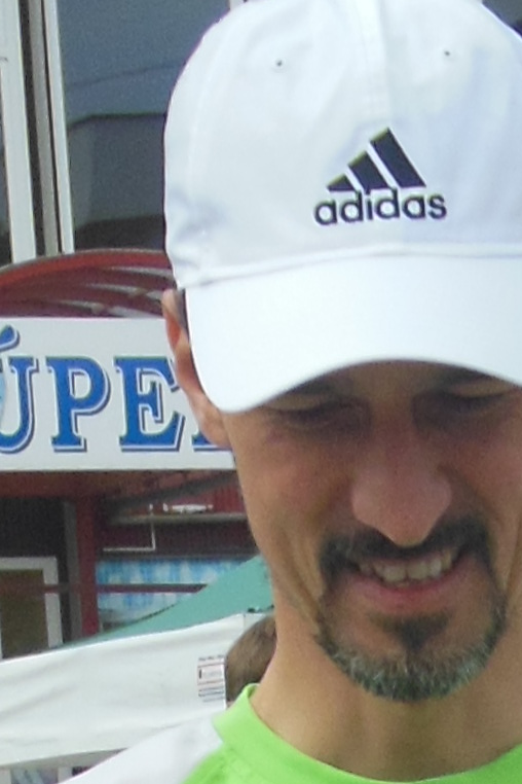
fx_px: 5198
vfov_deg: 7.8
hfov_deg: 5.7
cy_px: 2132
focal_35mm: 239
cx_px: 773
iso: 125
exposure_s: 1/1000
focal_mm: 6.8
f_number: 3.6
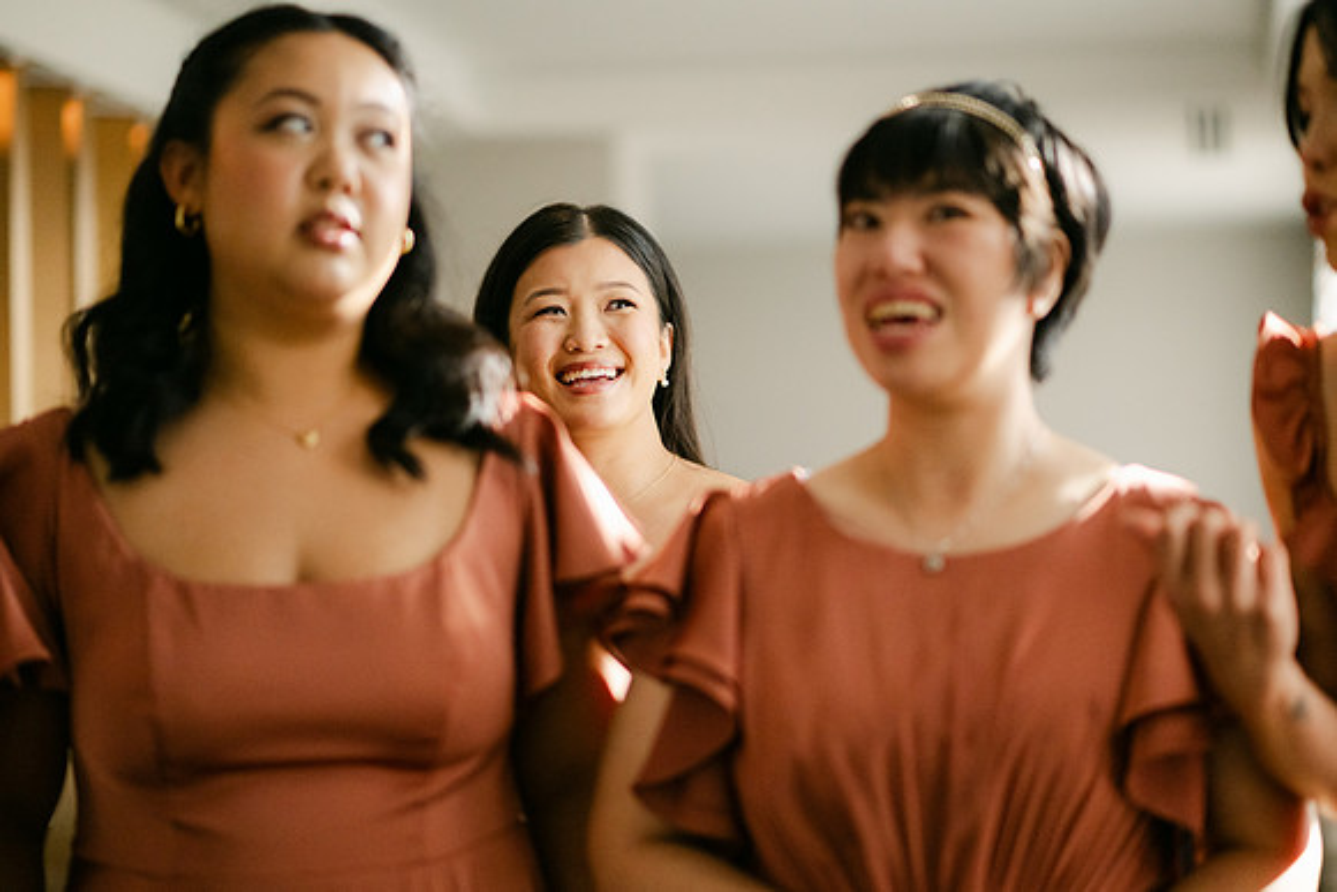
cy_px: 446
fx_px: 3297
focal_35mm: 89
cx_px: 658
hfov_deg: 22.9
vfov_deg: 15.4
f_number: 1.8
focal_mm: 85
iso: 2800
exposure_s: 1/6400
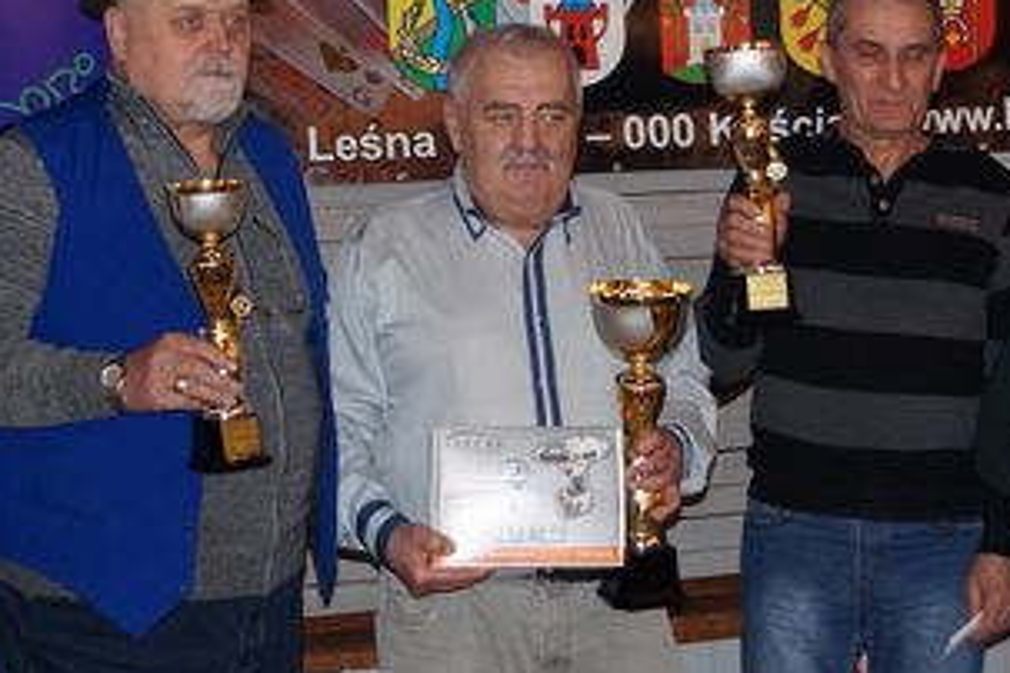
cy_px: 293
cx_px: 713
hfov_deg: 23.2
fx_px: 2441
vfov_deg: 15.7
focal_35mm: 87
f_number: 4
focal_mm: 22
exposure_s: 1/60
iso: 800
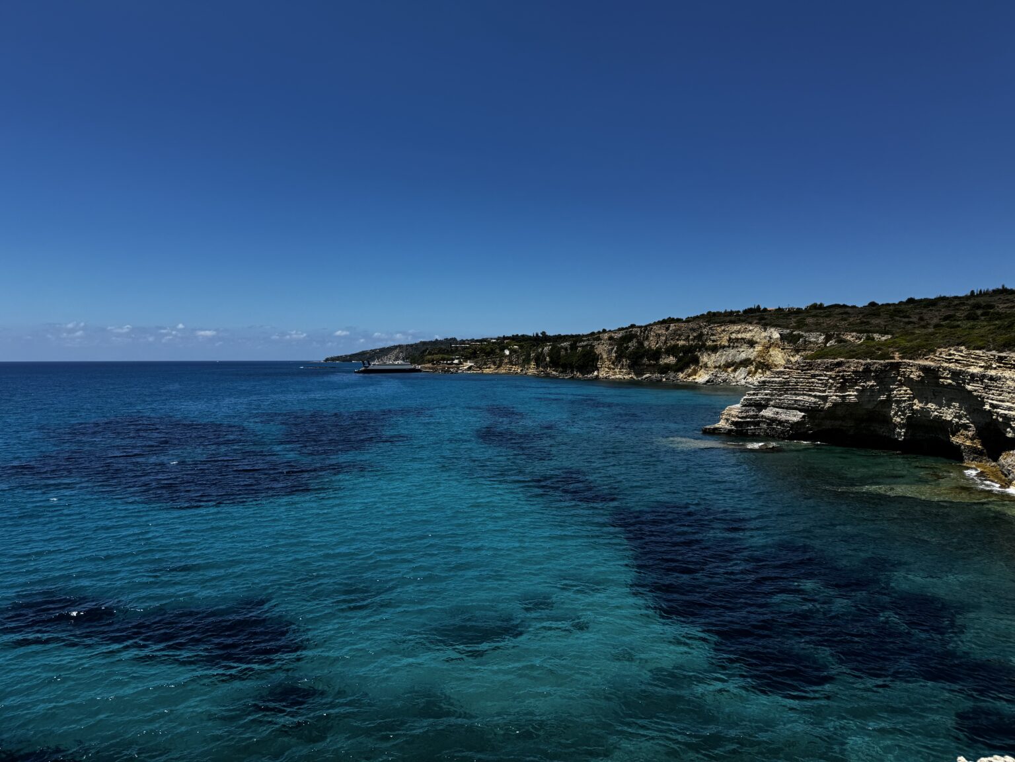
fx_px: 704
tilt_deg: -2.1
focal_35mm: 24
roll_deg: -0.5
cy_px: 381
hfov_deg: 71.6
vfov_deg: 56.8
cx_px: 508
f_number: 1.78
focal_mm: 6.76
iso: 80
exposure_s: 1/5814
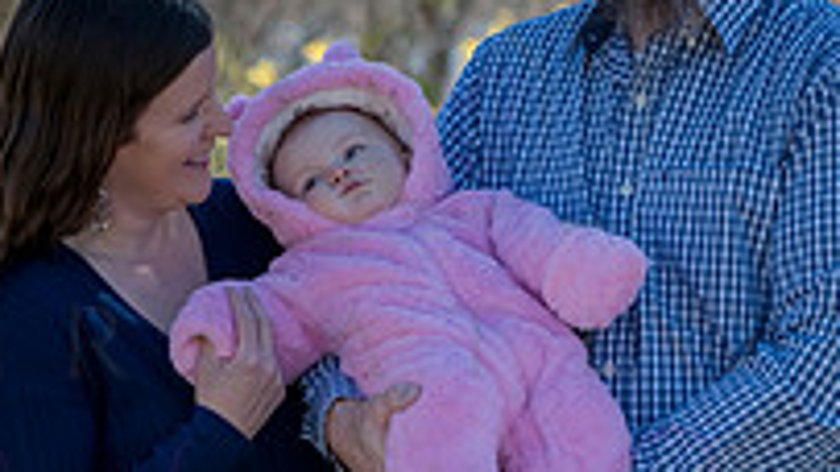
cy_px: 489
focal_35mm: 244
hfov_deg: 8.8
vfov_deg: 5.0
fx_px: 5433
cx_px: 472
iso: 400
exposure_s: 1/500
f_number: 6.3
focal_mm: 105
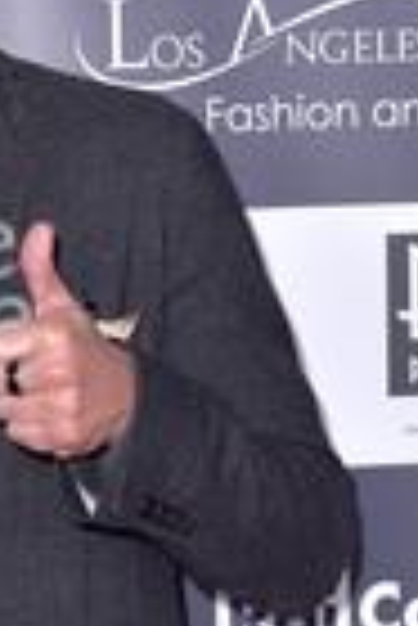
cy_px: 554
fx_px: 2606
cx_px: -65
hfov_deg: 9.1
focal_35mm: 150
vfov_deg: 13.6
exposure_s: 1/320
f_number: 6.3
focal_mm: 52
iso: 500
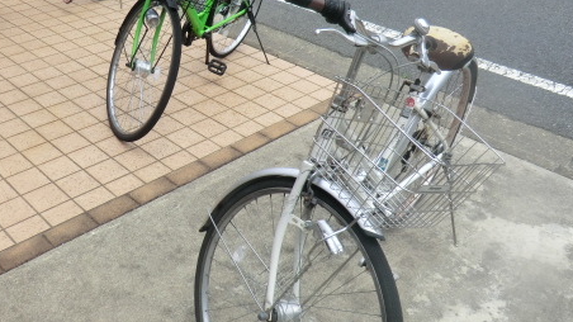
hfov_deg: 53.0
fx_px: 562
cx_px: 191
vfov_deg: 31.9
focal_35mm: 37
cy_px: 127
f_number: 3.2
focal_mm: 4.3
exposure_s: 1/800
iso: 80
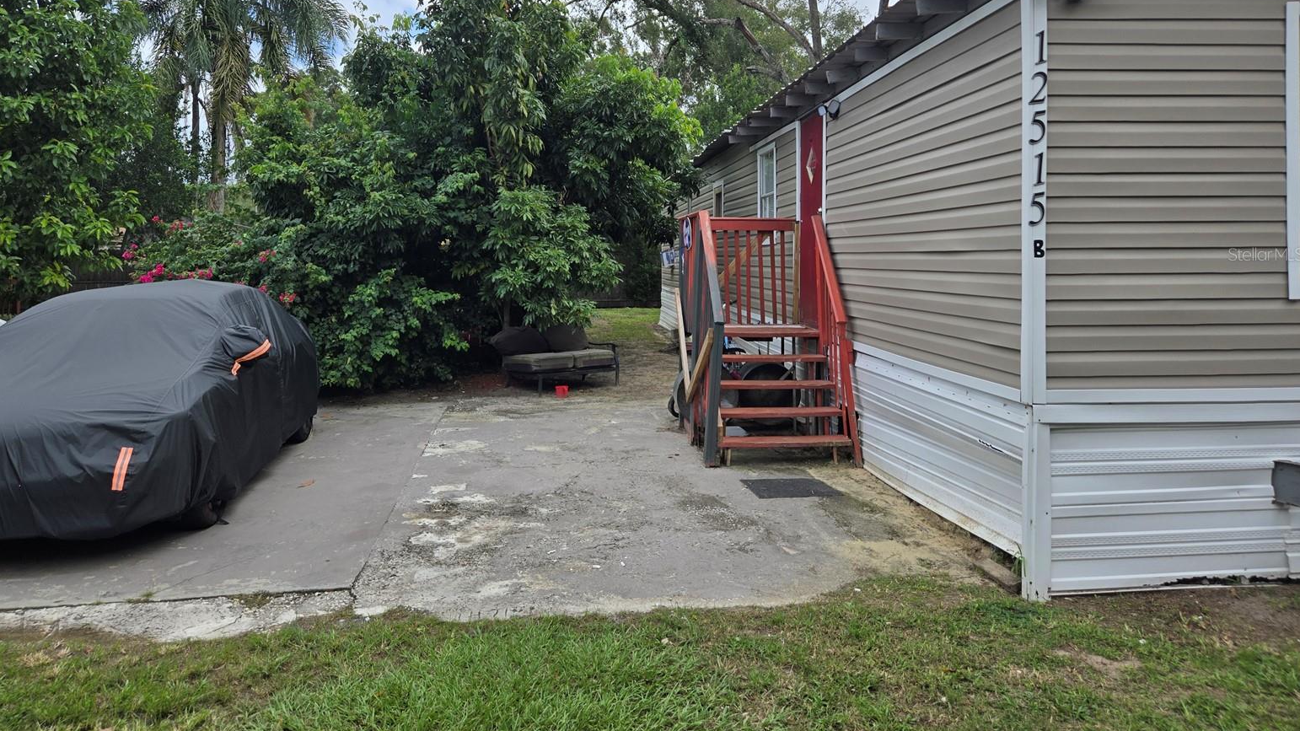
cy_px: 254
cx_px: 633
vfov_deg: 43.8
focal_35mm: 26
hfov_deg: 71.9
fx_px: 896
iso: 25
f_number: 1.8
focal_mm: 5.4
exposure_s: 1/1619
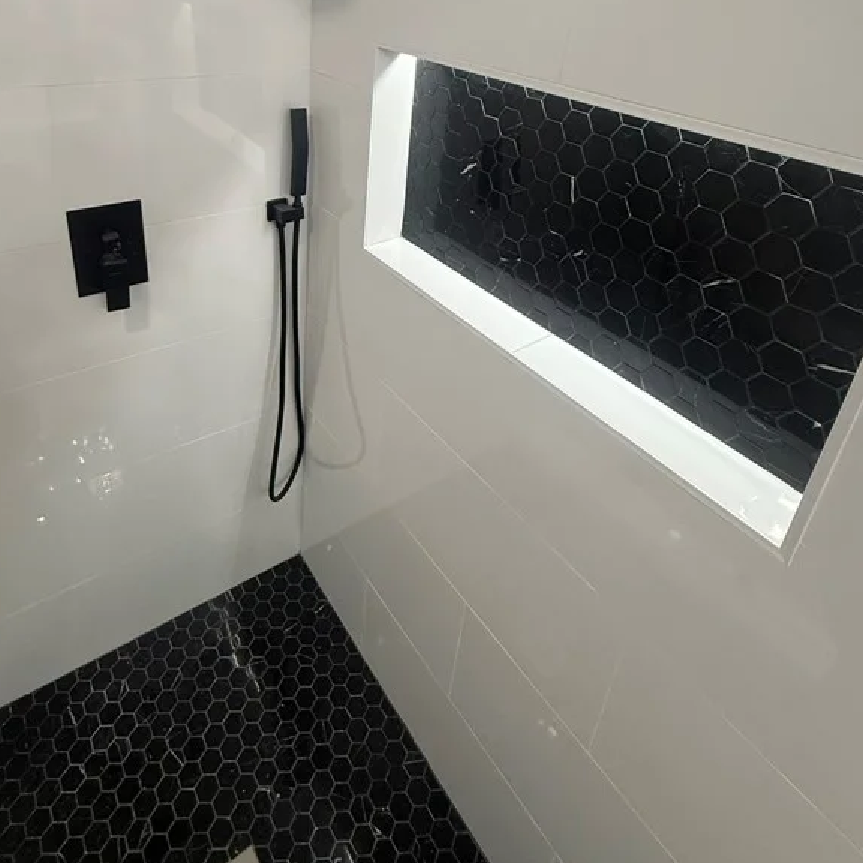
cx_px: 361
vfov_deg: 65.1
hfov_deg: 69.2
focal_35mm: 22
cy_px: 208
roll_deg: -3.6
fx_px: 621
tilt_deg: -22.0
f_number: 2.2
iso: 200
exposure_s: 1/120
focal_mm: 2.22
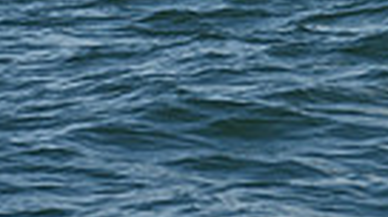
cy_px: -605
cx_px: 546
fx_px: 4232
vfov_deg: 2.9
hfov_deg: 5.2
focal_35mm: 412
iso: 320
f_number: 8
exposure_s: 1/1600
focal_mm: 92
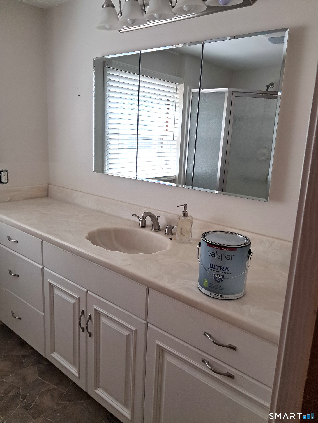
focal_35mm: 27
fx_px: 331
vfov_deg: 65.3
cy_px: 212
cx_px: 159
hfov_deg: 51.4
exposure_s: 1/50
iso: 100
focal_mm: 4
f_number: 1.8
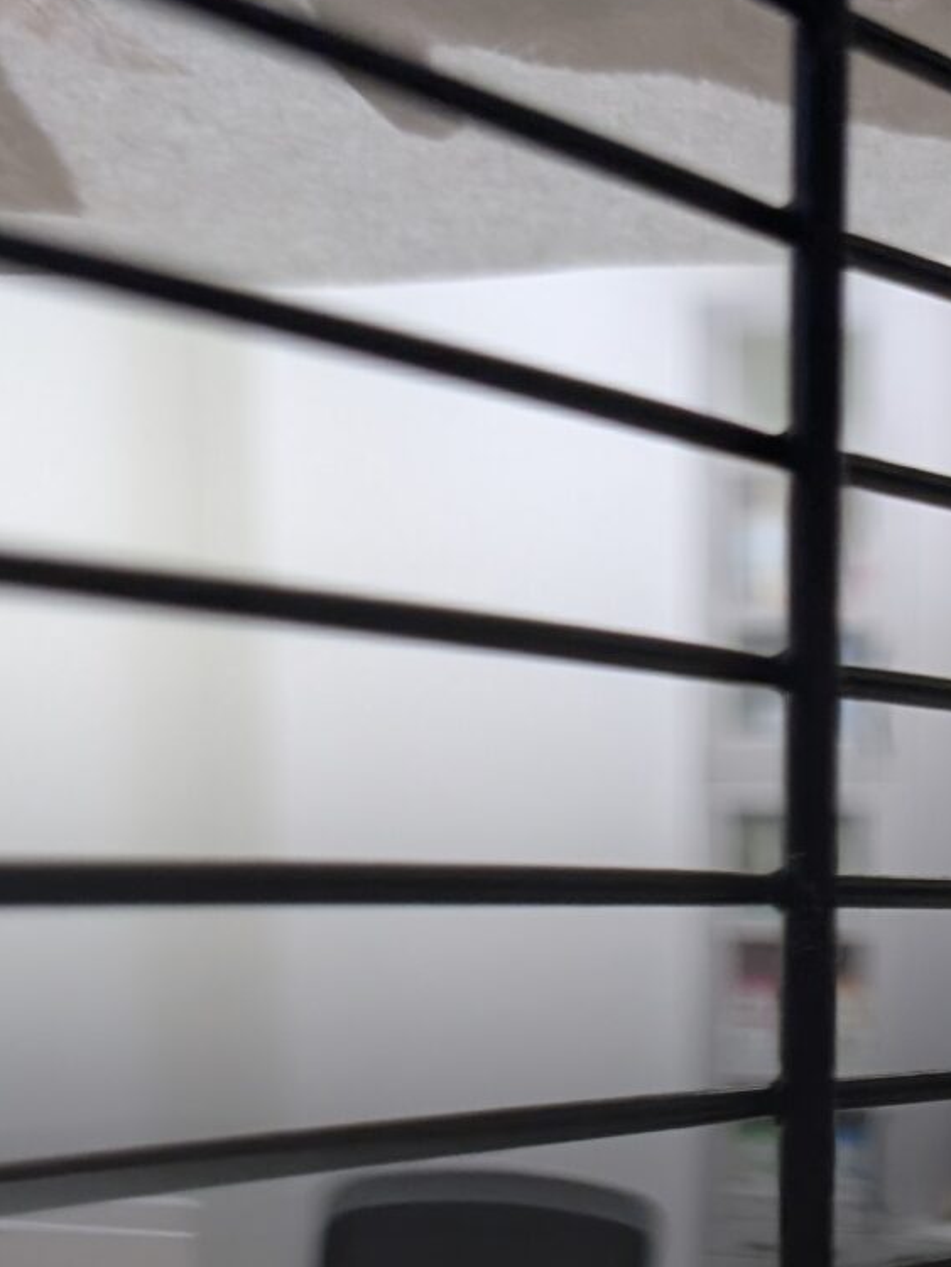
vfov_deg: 21.5
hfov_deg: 17.6
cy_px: 1650
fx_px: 3002
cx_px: 949
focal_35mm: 82
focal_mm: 6.9
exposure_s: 1/120
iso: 130
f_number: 1.68
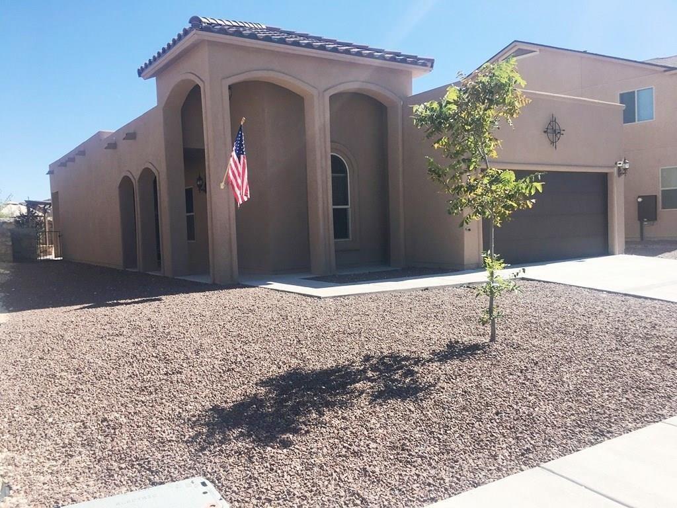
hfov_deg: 61.7
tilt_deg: -2.6
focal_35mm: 29
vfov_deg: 48.2
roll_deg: +1.6
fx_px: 567
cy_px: 254
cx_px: 338
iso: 25
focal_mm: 4.15
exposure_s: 1/1374
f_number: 2.2
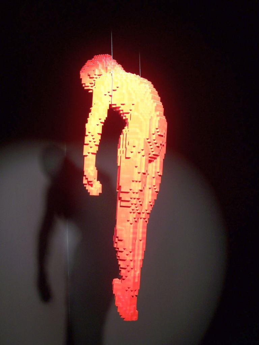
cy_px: 172
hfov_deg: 21.9
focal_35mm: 67
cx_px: 130
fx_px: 668
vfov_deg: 29.0
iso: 80
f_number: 3.2
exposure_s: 1/20
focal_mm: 11.1
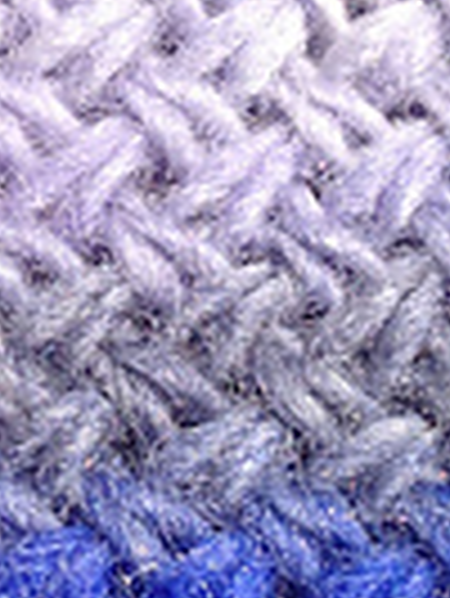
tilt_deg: -57.7
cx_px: -135
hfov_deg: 8.7
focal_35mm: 168
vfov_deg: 11.7
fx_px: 2907
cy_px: 81
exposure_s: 1/2747
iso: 50
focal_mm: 4.28
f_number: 2.4
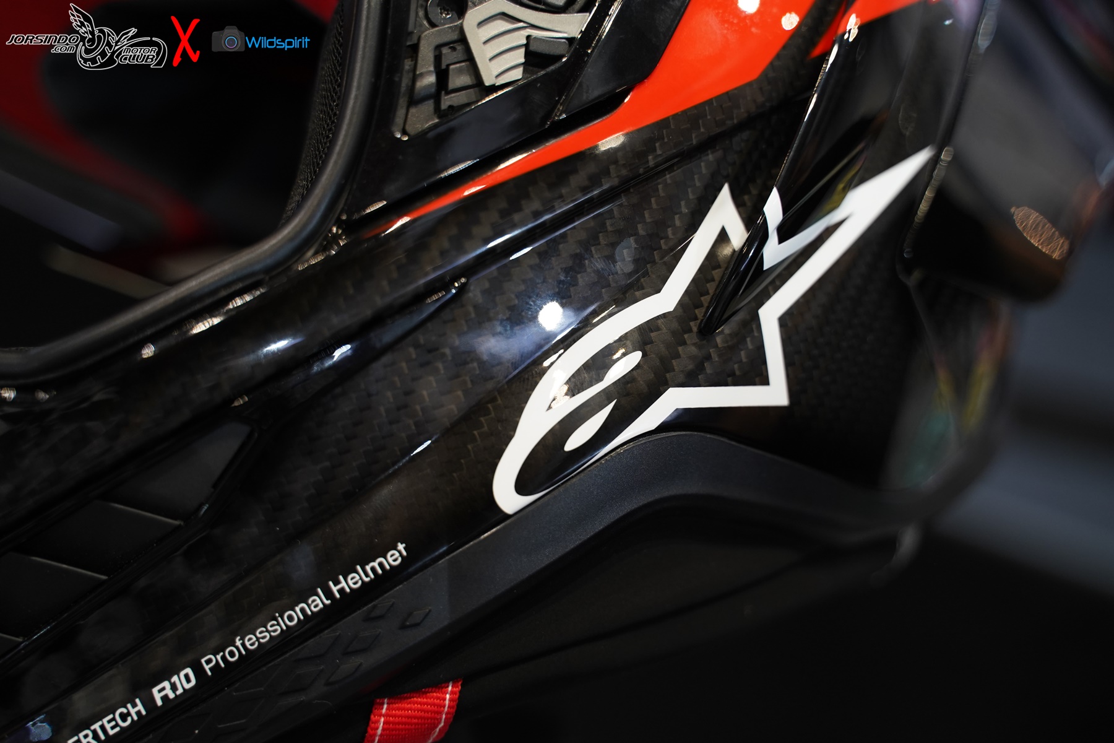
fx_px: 1361
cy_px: 372
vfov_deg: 30.5
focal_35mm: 44
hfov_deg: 44.5
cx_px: 557
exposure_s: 1/100
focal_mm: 44
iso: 1600
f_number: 2.8
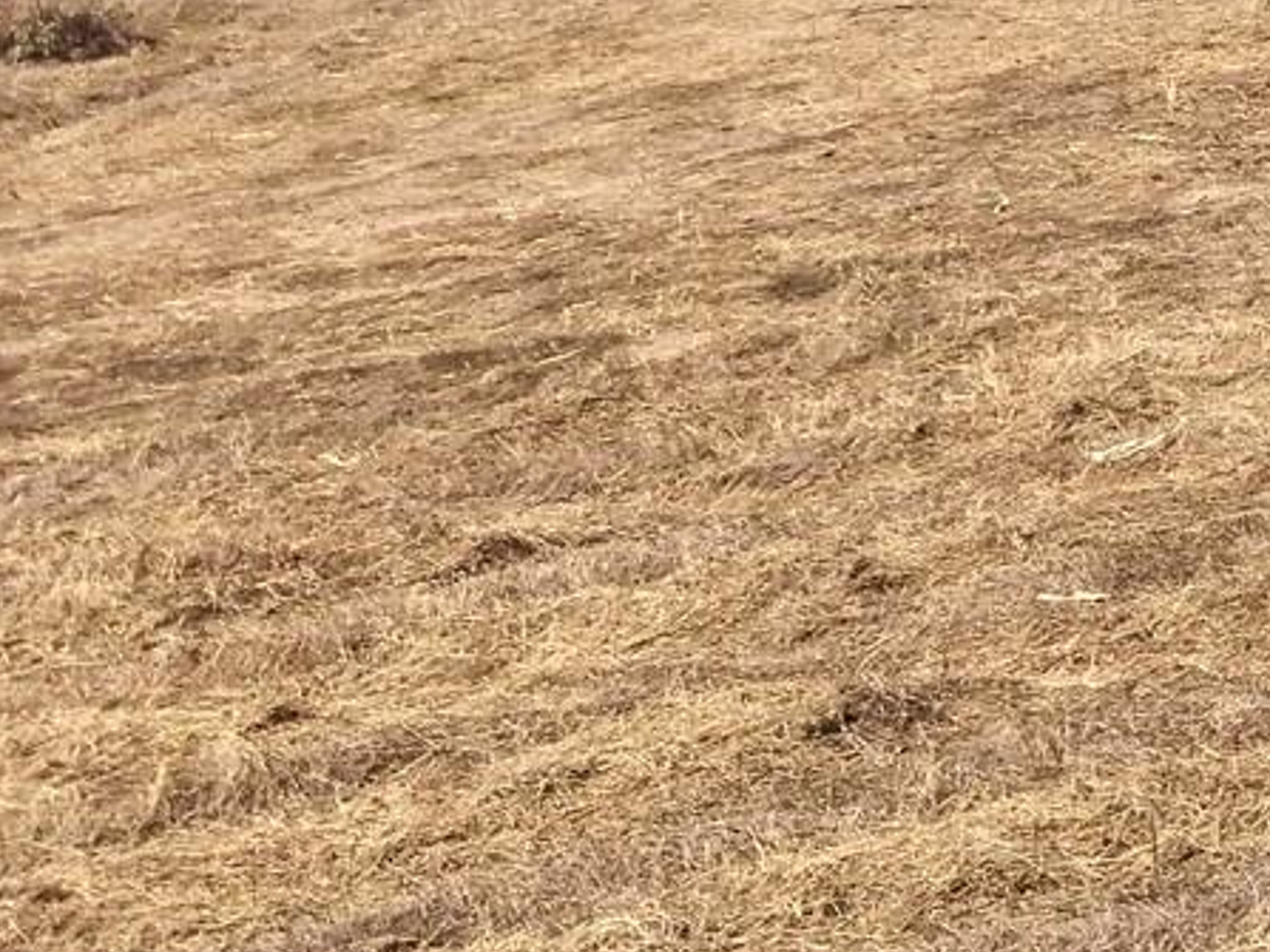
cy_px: -460
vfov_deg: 12.8
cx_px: 2835
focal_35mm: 110
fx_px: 4035
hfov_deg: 13.9
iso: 130
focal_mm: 8.67
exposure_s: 1/8000
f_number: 1.8
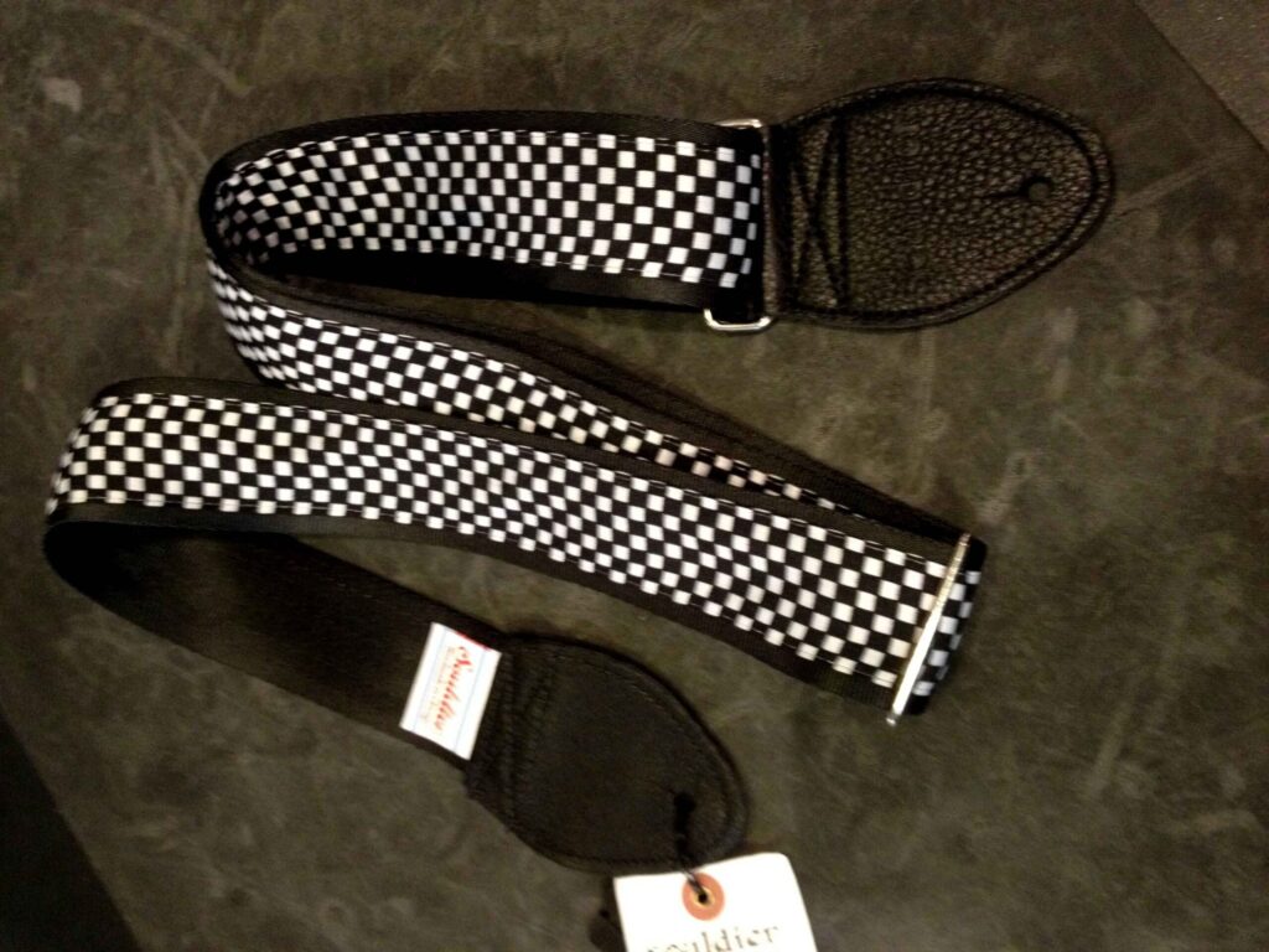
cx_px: 634
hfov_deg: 52.6
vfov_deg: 40.7
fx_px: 1283
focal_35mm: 35
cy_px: 476
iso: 320
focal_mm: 4.28
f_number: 2.4
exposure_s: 1/20
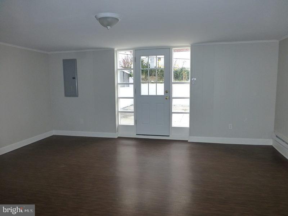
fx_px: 200
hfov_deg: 71.6
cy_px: 108
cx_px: 144
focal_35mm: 24
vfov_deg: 56.8
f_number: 3.3
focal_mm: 4.3
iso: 250
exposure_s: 1/60
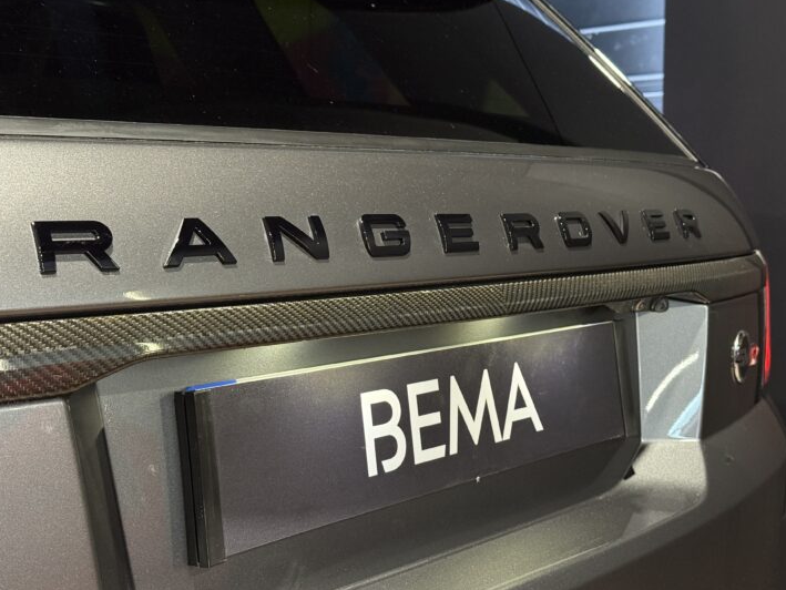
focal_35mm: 52
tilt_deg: -4.4
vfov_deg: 28.0
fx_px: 1181
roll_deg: +0.2
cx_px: 399
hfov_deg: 36.8
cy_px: 273
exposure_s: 1/40
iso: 320
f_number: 1.78
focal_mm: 6.76
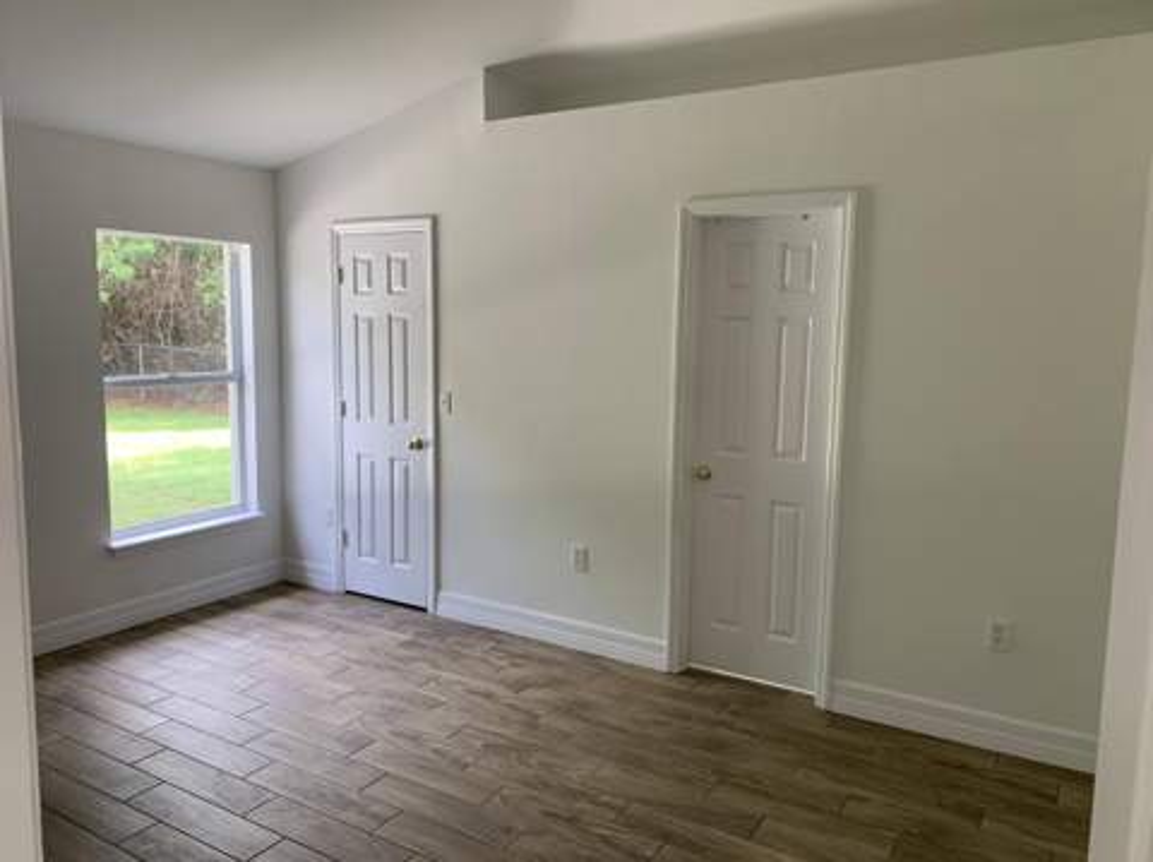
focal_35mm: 26
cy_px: 431
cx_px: 576
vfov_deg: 53.0
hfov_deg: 67.4
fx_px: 865
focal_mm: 4.25
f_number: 1.8
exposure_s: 1/121
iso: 80
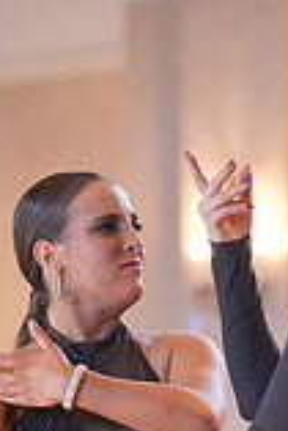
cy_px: 706
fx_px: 3364
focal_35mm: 281
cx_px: 237
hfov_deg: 4.9
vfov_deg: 7.2
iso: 3200
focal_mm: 76
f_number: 2
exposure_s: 1/500
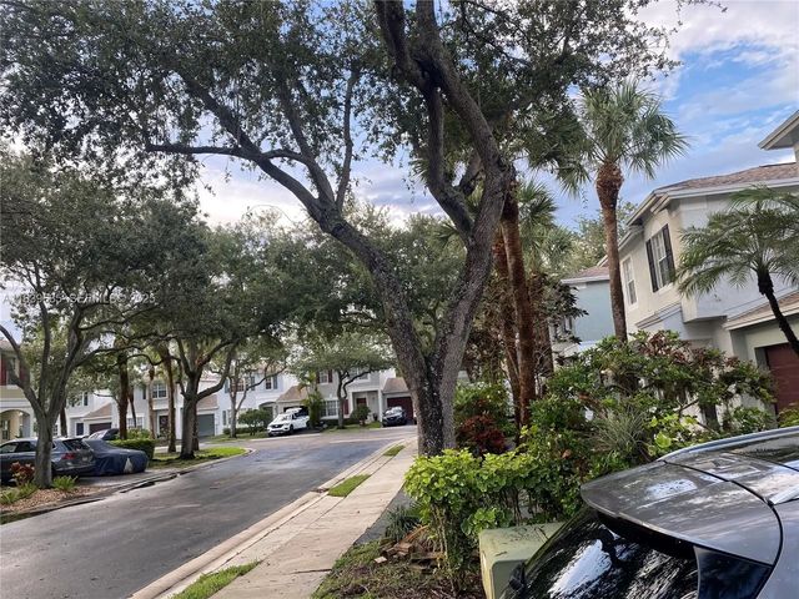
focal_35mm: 26
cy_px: 300
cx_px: 400
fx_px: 600
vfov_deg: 53.1
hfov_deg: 67.3
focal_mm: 4.25
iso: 32
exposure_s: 1/122
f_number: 1.8
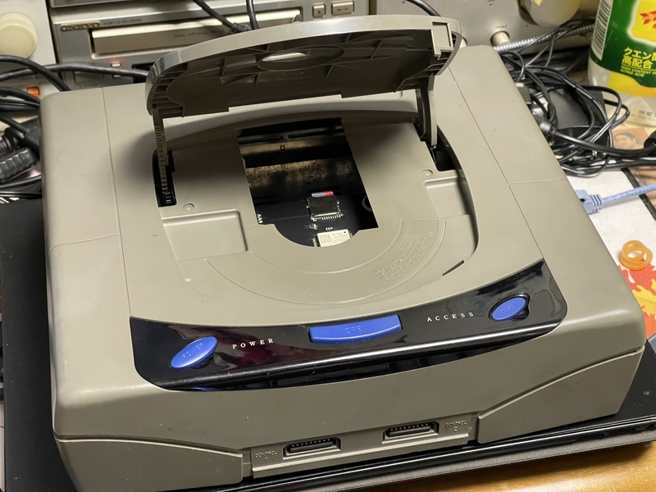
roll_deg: +1.2
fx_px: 1213
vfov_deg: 22.9
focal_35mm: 64
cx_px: 328
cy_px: 246
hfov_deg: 30.3
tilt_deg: -42.6
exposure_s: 1/60
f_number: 2.2
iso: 640
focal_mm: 7.5
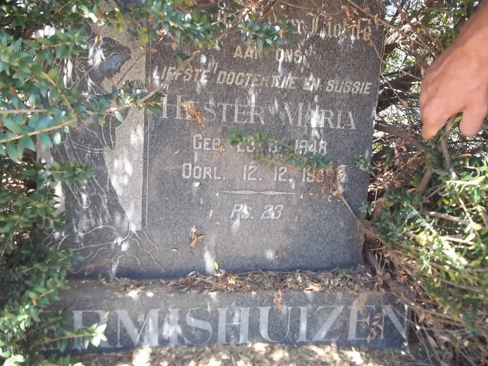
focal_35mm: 33
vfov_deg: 42.9
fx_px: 465
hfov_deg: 55.3
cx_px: 249
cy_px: 182
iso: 80
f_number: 2.9
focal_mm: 5.7
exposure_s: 1/80
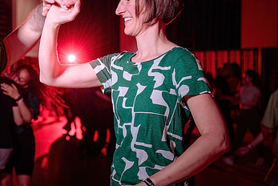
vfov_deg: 16.1
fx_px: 657
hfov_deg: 23.9
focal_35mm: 85
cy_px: 89
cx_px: 121
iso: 1000
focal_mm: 44
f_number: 2.8
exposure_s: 1/60
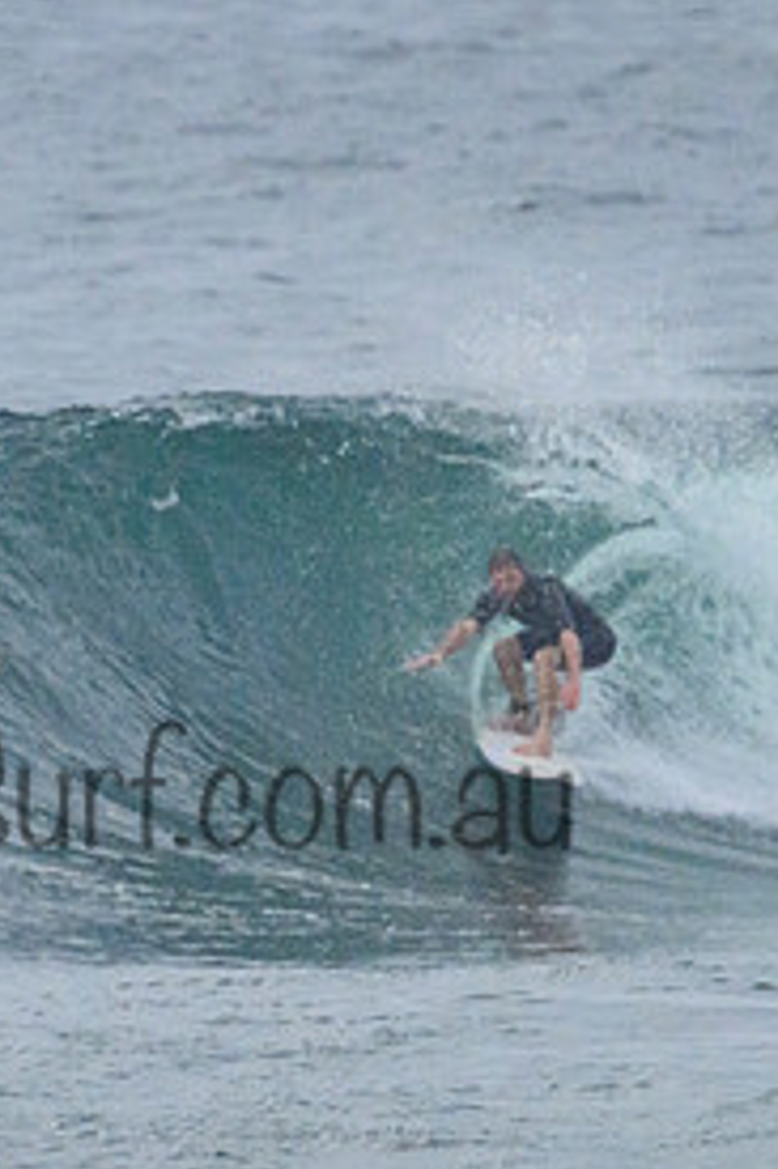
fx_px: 75425
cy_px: 613
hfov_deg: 0.6
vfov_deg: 0.9
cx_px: 229
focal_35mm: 2324
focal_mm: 800
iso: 2200
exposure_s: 1/2000
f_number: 11
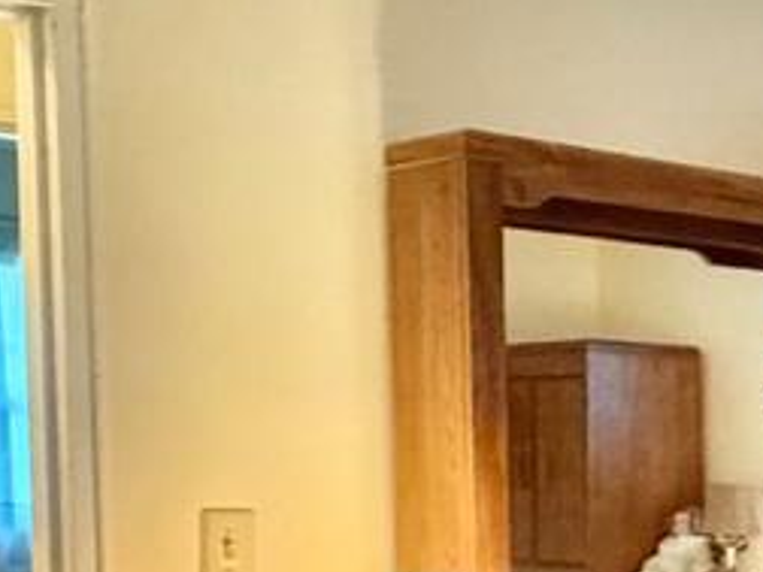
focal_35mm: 80
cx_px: 1535
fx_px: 1763
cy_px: 536
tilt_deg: -2.0
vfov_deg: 18.1
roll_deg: +0.3
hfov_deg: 17.4
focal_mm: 2.22
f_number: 2.2
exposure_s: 1/60
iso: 1250
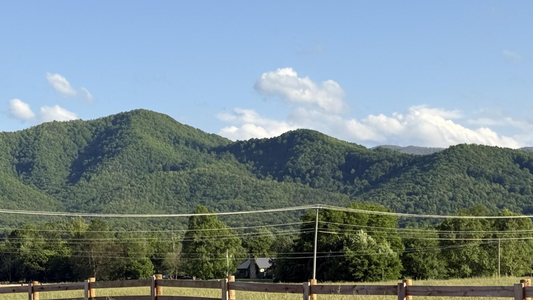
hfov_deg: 23.6
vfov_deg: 13.3
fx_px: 1272
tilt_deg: +1.3
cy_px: 280
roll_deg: +0.8
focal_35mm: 90
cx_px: 323
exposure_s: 1/3534
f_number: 1.78
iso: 80
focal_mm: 6.76
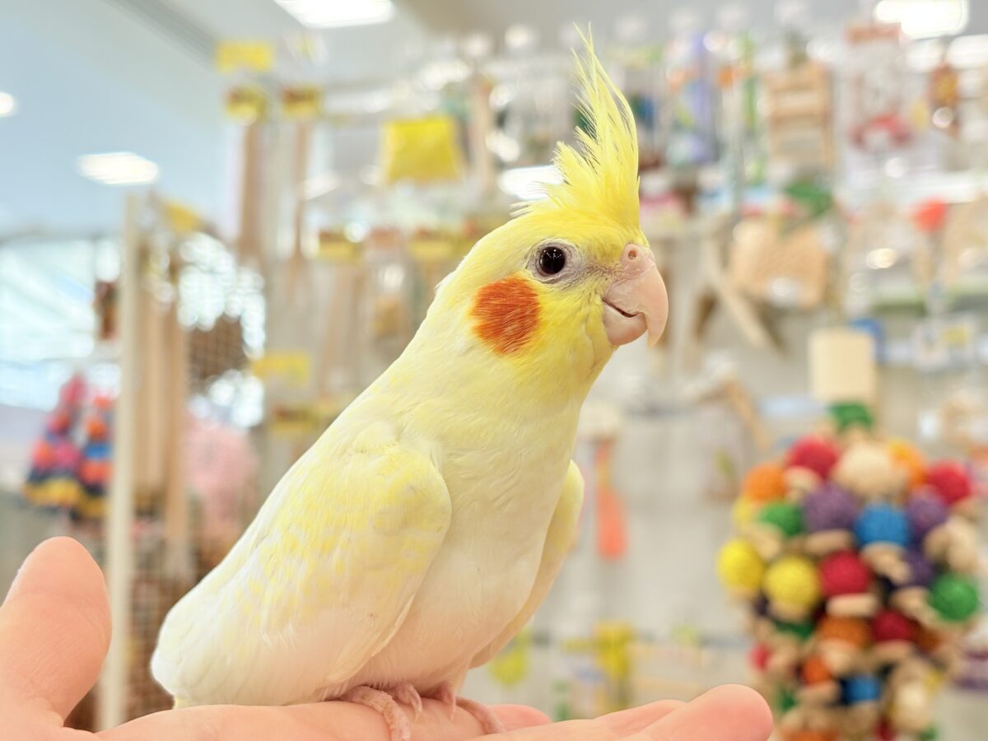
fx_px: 1484
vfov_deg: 28.0
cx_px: 494
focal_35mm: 52
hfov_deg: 36.8
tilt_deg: +7.9
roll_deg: +1.0
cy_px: 370
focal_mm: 5.96
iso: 50
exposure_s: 1/100
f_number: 1.6
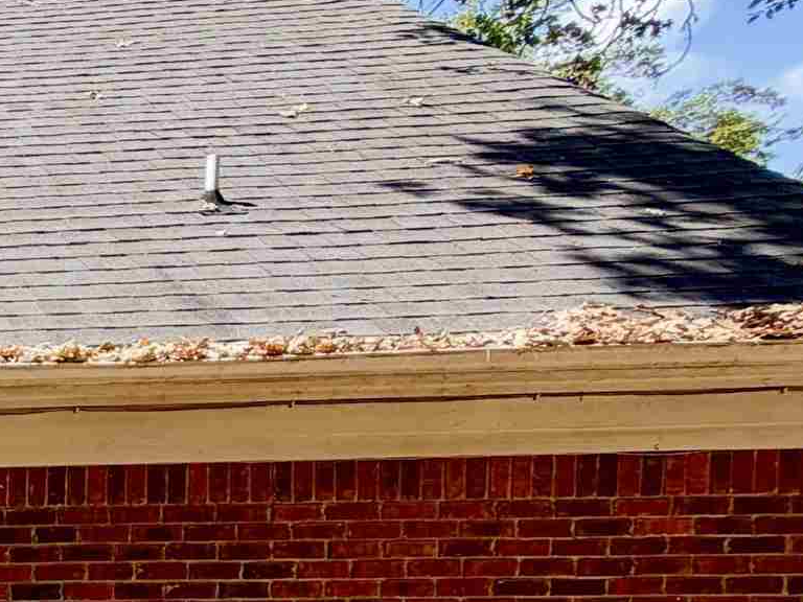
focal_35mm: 56
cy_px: 663
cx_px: -772
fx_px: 1299
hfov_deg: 19.8
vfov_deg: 24.4
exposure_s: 1/390
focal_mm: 2.22
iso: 50
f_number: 2.2
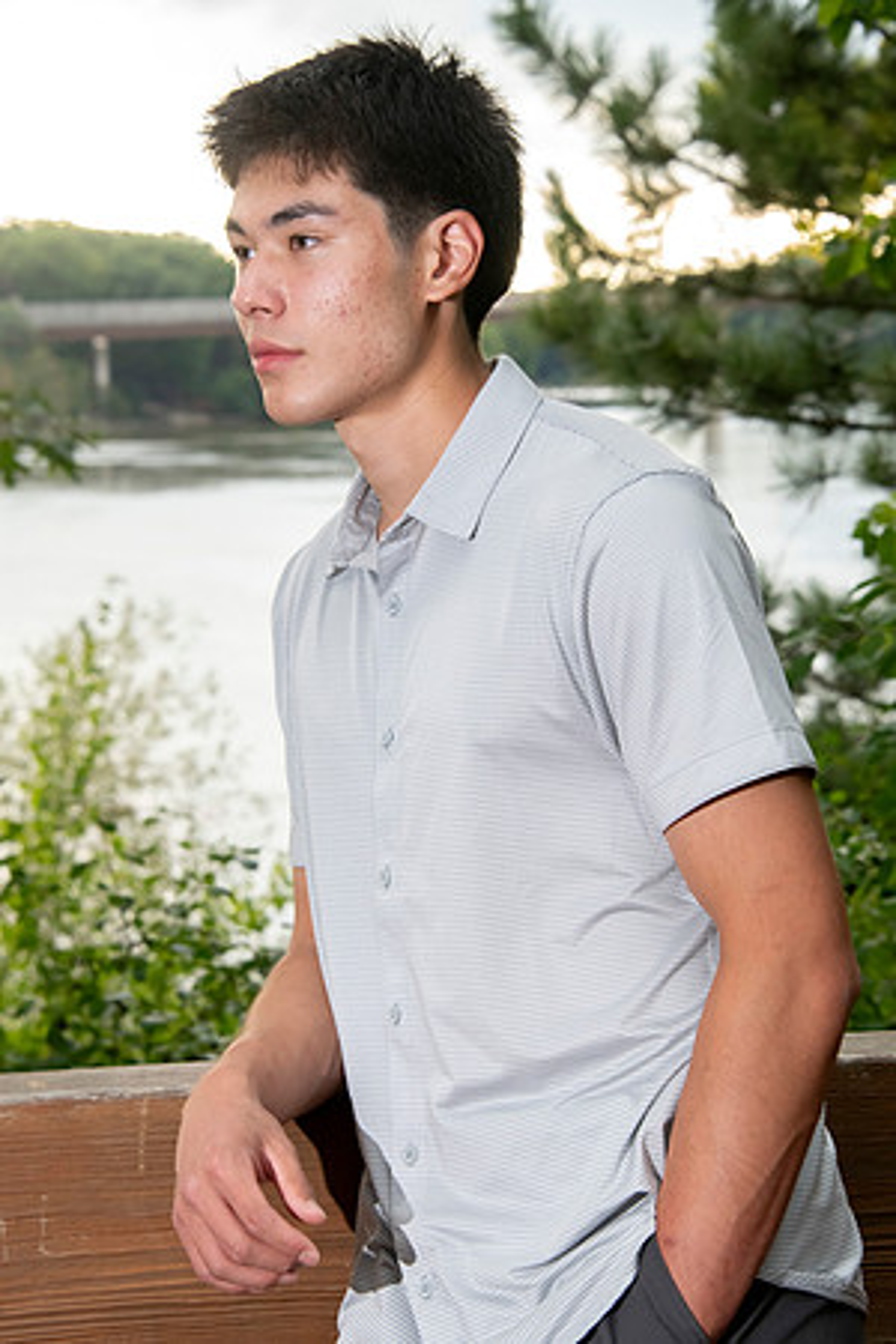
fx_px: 3920
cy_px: 672
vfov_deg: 19.5
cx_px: 448
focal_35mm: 105
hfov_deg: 13.0
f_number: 10
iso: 2000
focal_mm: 105
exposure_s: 1/160
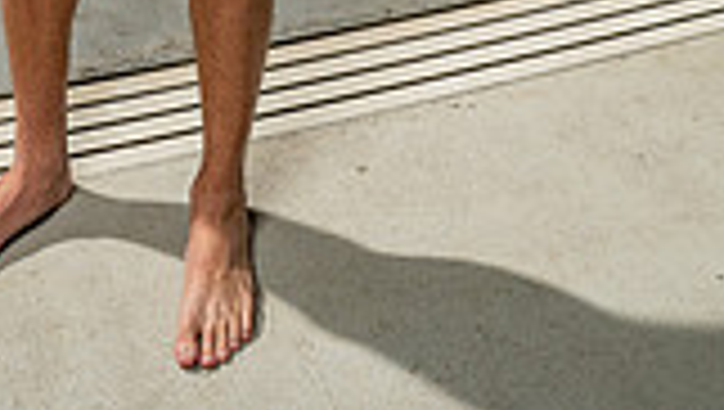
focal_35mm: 79
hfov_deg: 26.5
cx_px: 180
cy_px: -599
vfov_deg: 12.1
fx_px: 1518
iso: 640
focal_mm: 27
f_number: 6.3
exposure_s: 1/250
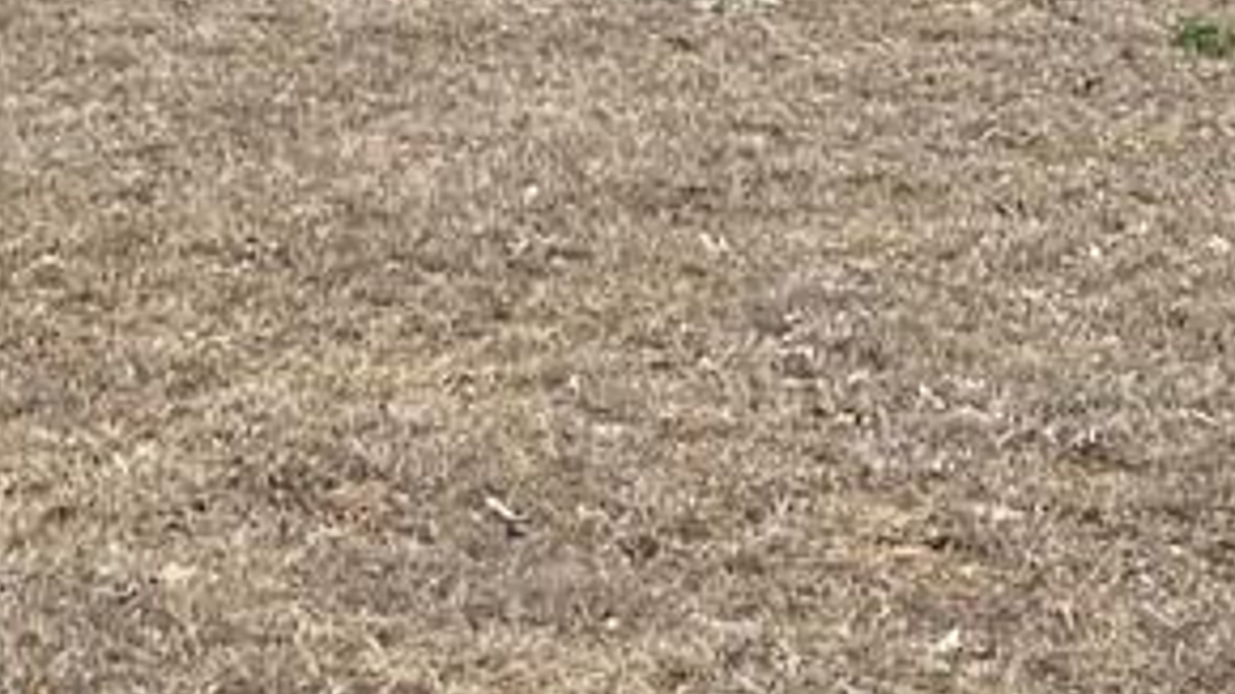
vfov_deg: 10.9
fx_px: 3274
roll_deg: -0.8
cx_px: -43
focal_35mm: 100
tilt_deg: +1.1
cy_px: -749
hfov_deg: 20.6
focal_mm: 5.1
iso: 32
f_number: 1.6
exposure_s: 1/3165
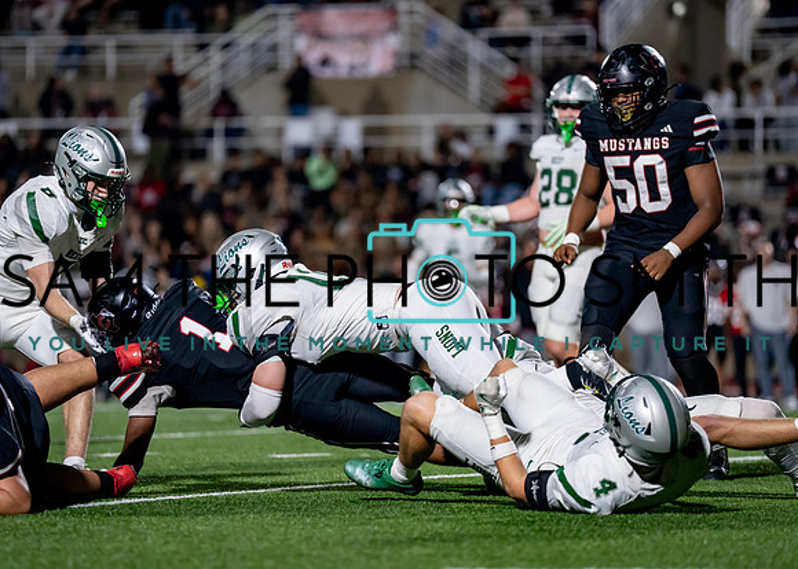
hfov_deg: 8.7
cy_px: 264
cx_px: 367
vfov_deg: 6.2
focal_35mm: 232
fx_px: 5256
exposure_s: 1/1250
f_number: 2.8
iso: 3200
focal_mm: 200
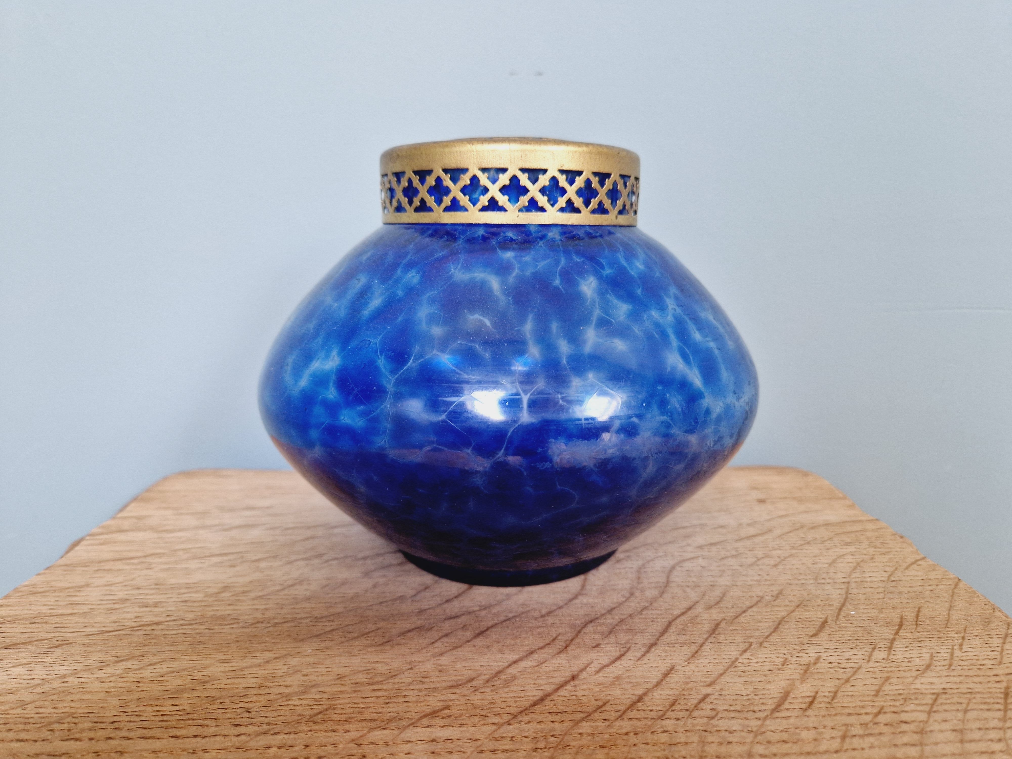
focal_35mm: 23
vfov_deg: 58.9
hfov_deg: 73.9
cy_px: 380
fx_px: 672
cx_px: 506
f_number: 1.8
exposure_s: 1/100
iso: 320
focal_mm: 5.4
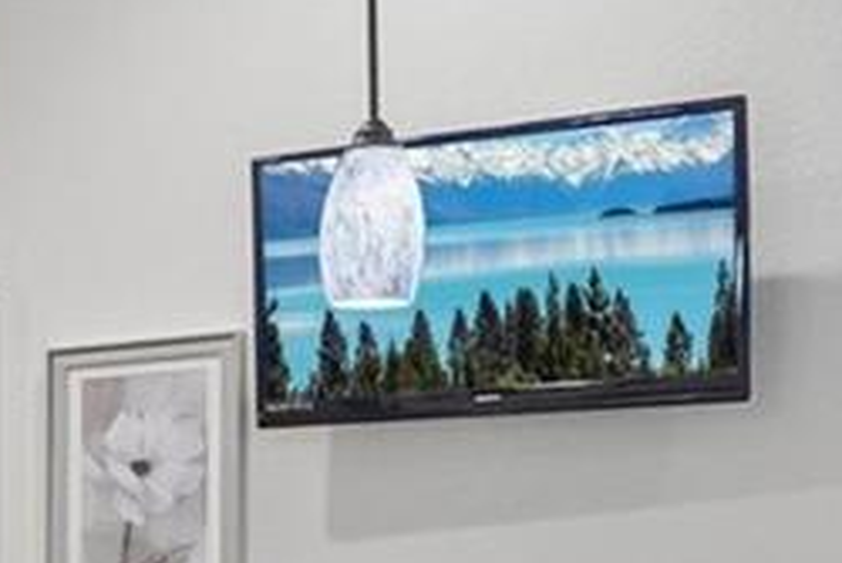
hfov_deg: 16.6
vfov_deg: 13.7
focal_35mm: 96
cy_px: 732
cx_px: -798
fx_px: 2247
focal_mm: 10
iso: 800
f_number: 8
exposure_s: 1/30
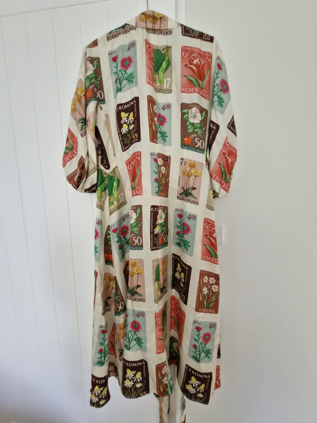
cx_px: 158
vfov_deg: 106.2
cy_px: 212
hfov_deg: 89.9
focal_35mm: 13
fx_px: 159
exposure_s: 1/50
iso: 250
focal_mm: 1.74
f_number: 2.2
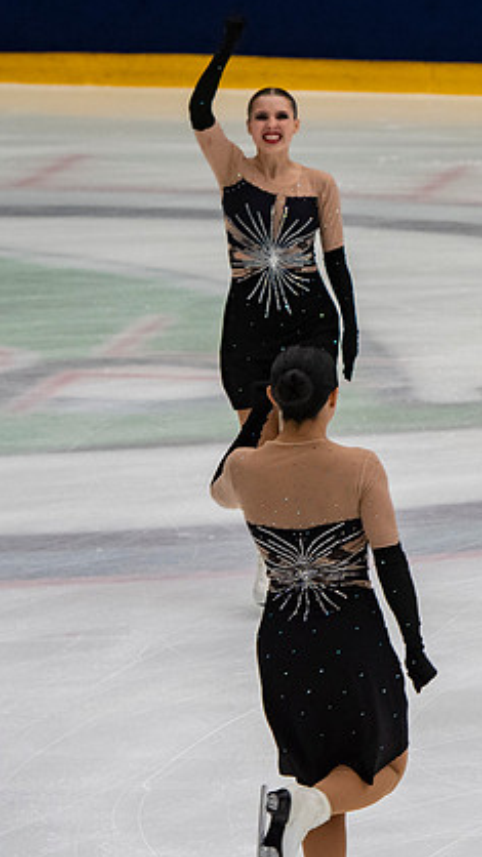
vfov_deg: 5.9
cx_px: 735
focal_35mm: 368
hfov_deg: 3.3
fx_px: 8365
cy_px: 365
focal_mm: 130
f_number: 4
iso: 900
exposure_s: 1/500
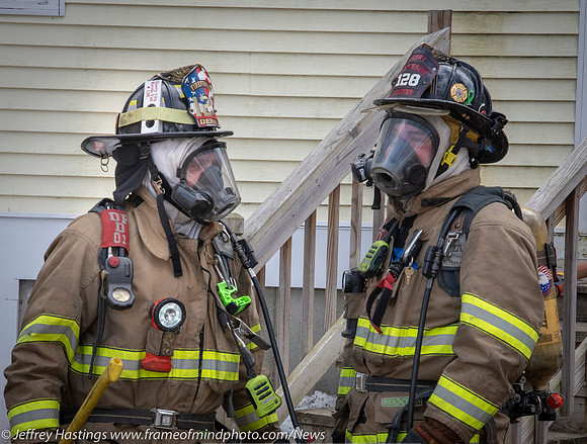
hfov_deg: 15.4
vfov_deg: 11.7
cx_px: 237
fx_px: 2169
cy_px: 252
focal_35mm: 127
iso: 1000
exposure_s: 1/500
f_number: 9
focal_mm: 58
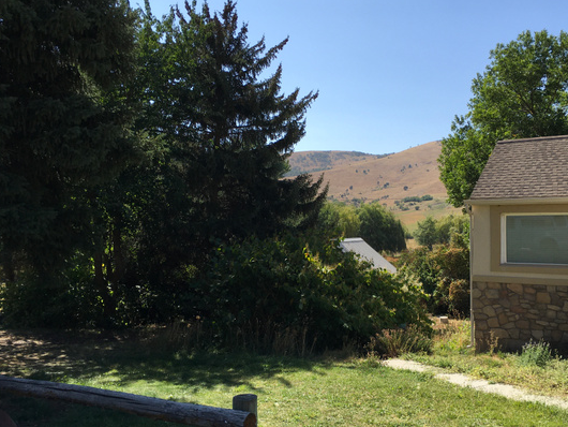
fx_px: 575
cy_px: 227
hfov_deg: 52.4
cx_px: 327
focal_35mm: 35
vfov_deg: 40.7
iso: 25
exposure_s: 1/1221
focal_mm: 4.15
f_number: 2.2
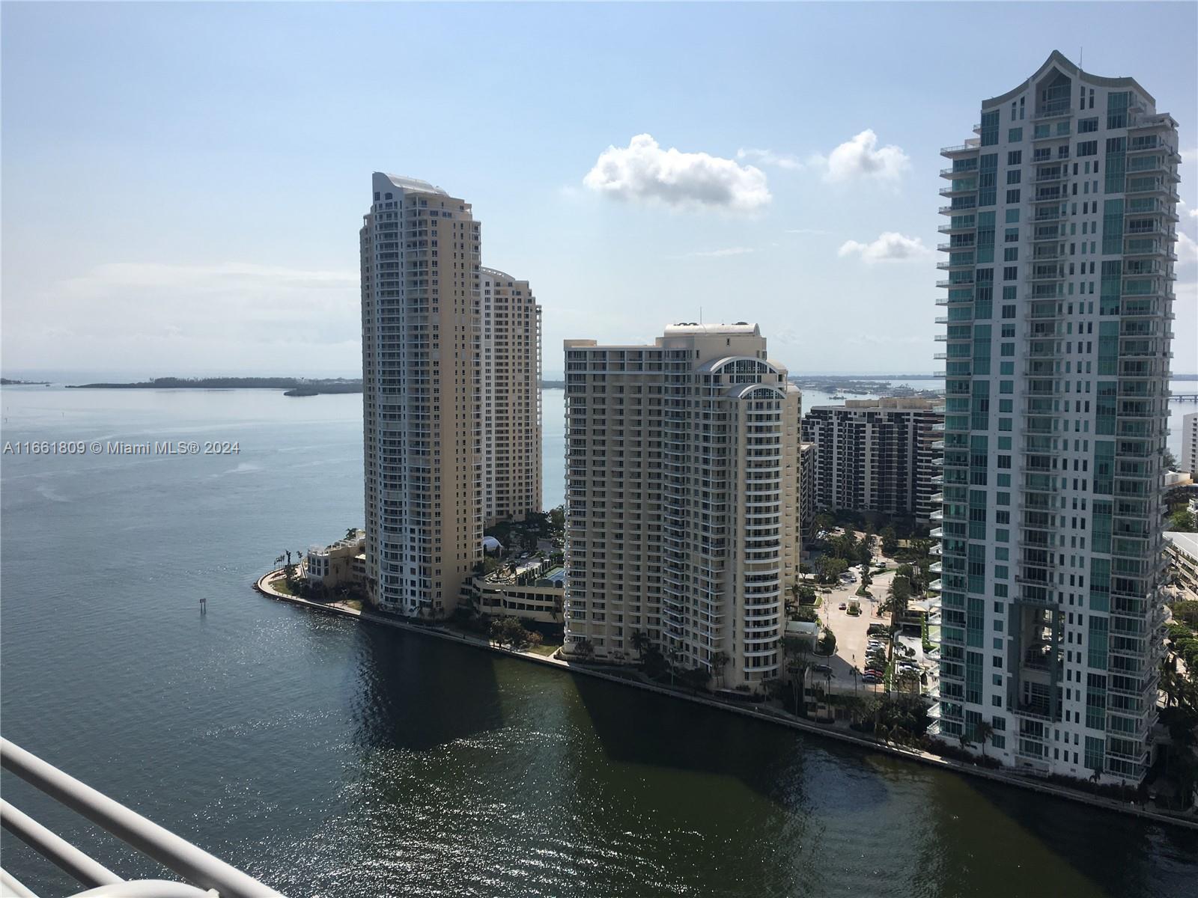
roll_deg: -0.3
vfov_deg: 48.2
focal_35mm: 29
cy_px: 449
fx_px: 1004
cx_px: 599
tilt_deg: -3.3
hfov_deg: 61.7
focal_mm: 4.15
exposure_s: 1/2849
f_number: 2.2
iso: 25
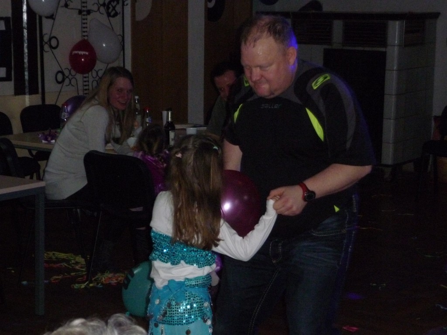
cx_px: 224
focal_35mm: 84
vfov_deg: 17.6
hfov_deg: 23.3
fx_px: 1085
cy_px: 168
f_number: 4.7
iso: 640
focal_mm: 14.2
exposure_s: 1/40
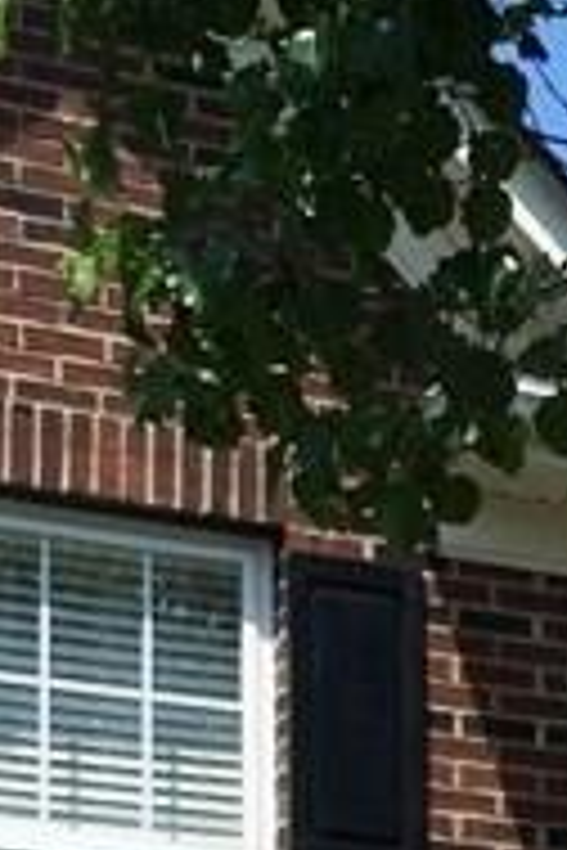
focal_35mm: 163
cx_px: 1071
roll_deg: +2.2
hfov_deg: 8.1
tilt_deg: +7.3
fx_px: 3851
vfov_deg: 11.9
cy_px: 1403
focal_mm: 4.15
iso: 32
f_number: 2.2
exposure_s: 1/2740
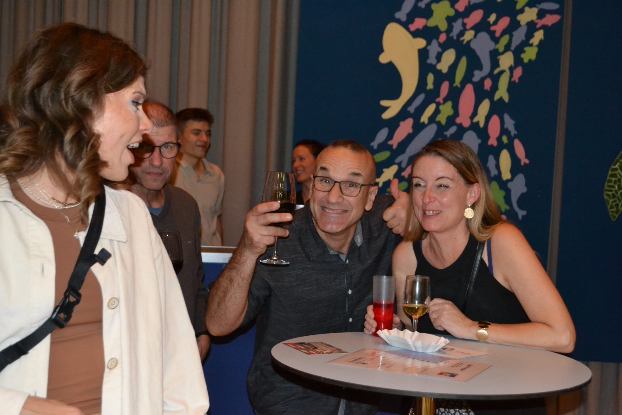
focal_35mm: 48
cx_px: 311
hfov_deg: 41.1
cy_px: 208
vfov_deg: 28.1
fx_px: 829
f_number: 4.8
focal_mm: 32
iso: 3200
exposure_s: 1/60
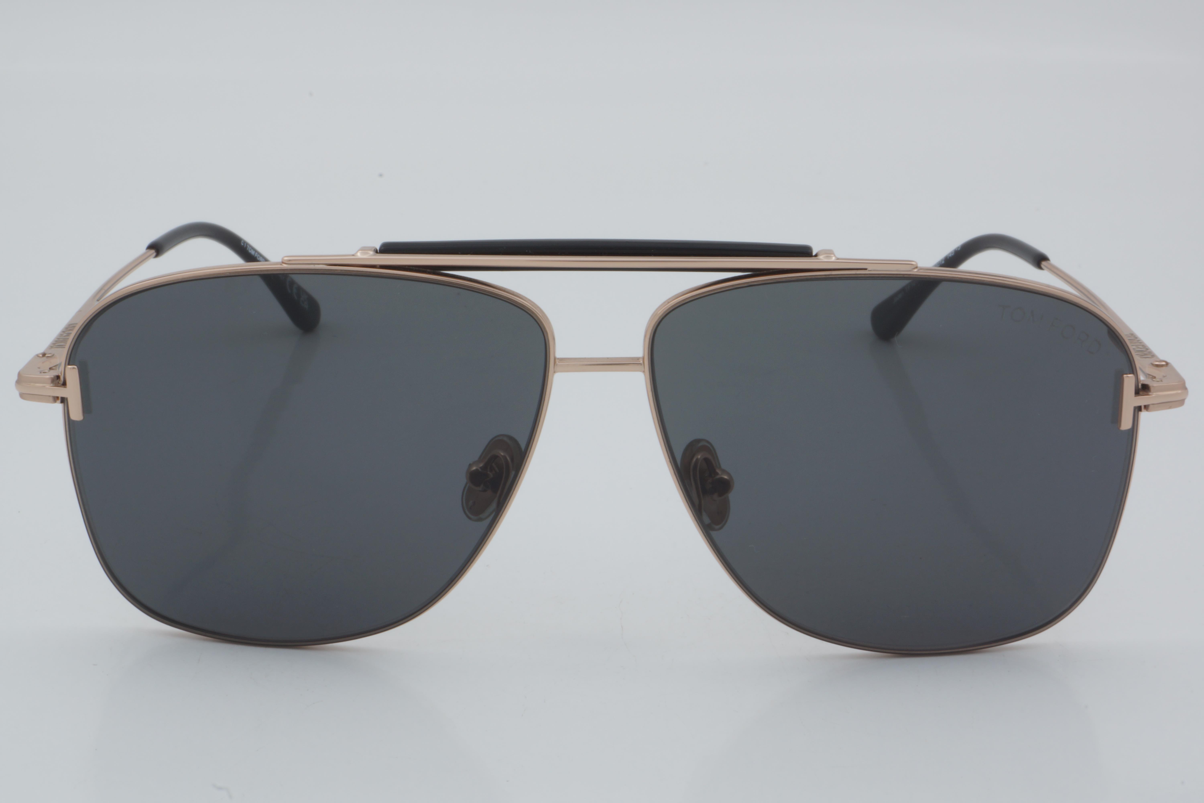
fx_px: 2508
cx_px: 602
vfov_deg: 18.2
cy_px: 402
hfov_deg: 27.0
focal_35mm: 75
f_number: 32
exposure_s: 1/3
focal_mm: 50
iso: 100
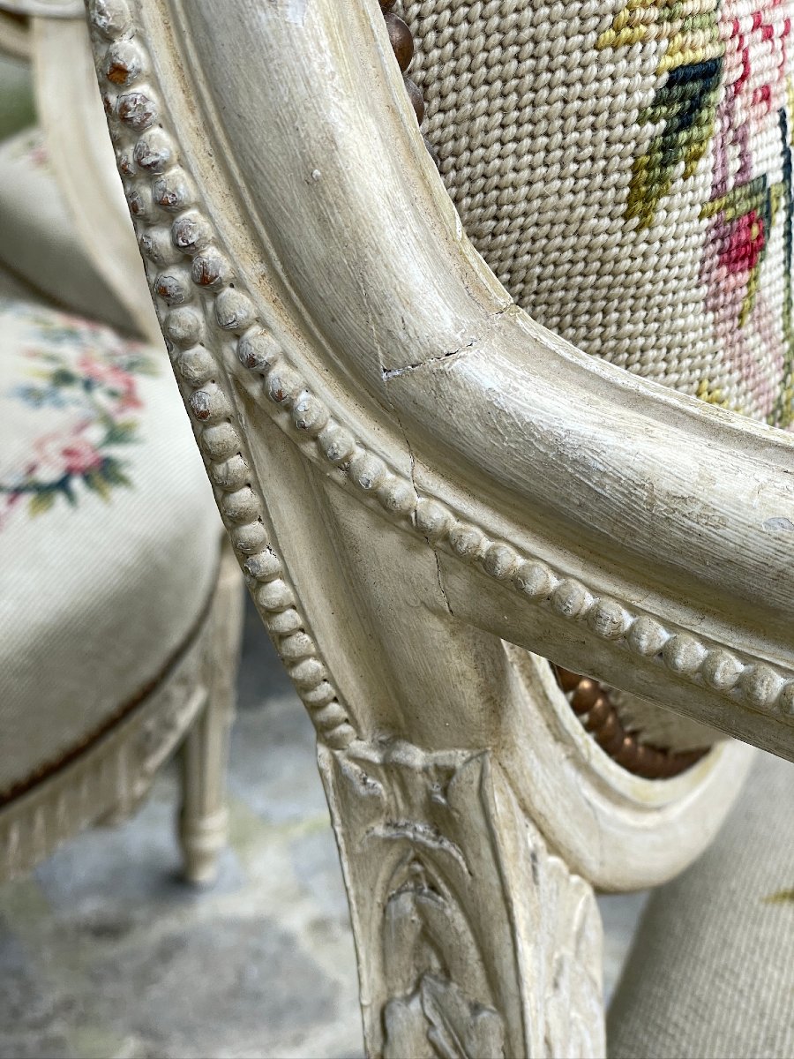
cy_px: 530
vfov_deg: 36.8
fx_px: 1590
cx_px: 397
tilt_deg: -21.7
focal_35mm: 52
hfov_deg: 28.0
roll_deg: -4.5
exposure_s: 1/99
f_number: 2
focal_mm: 6
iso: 40
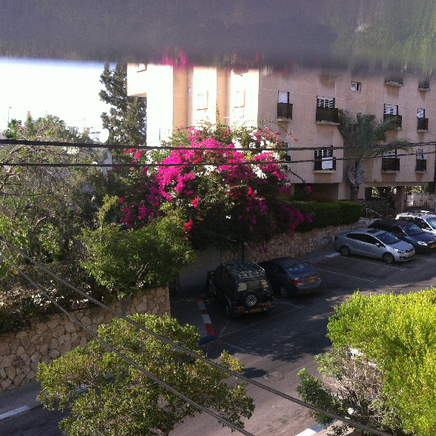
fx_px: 598
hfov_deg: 39.9
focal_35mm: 42
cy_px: 215
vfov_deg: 40.0
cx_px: 179
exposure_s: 1/479
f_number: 2.8
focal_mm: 3.85
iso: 80
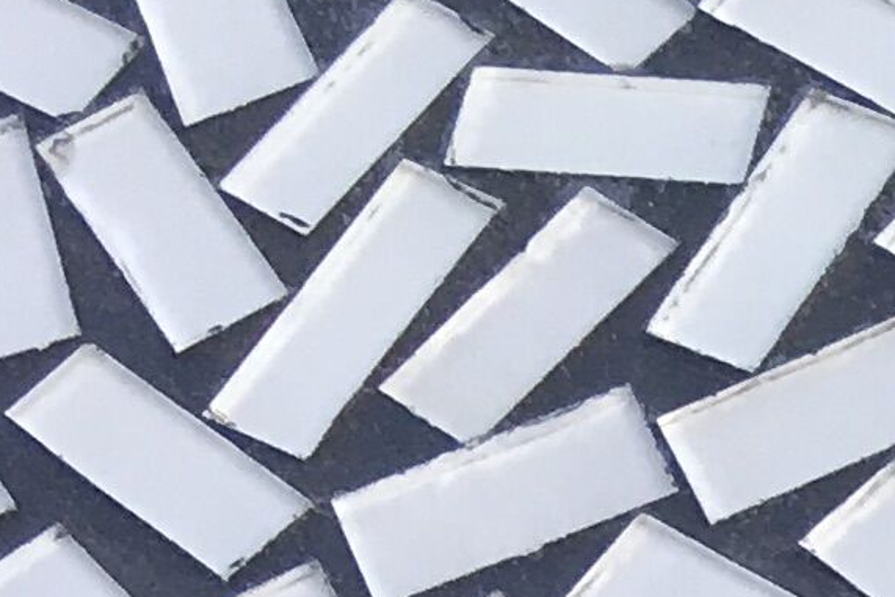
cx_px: 2978
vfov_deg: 5.8
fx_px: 5296
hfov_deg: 7.9
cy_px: 2125
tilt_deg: -69.7
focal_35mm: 213
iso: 25
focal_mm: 4.15
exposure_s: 1/331
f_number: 2.2
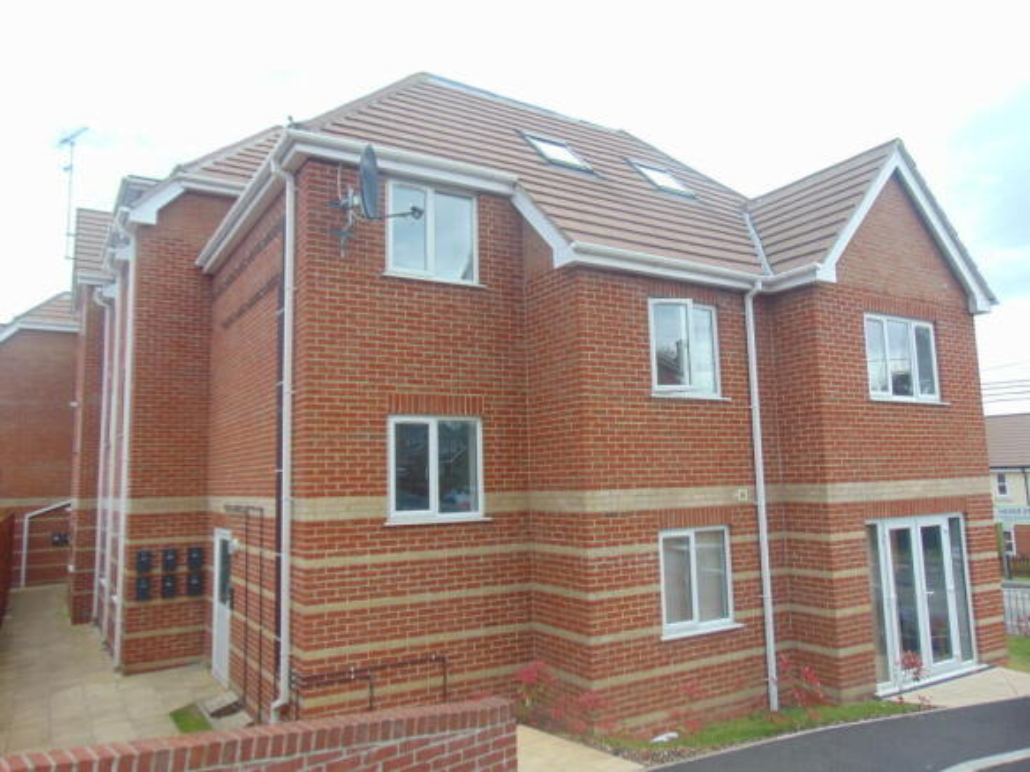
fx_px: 744
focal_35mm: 25
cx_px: 515
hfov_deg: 69.4
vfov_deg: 54.9
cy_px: 386
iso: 80
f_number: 3
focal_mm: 4.5
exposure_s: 1/500
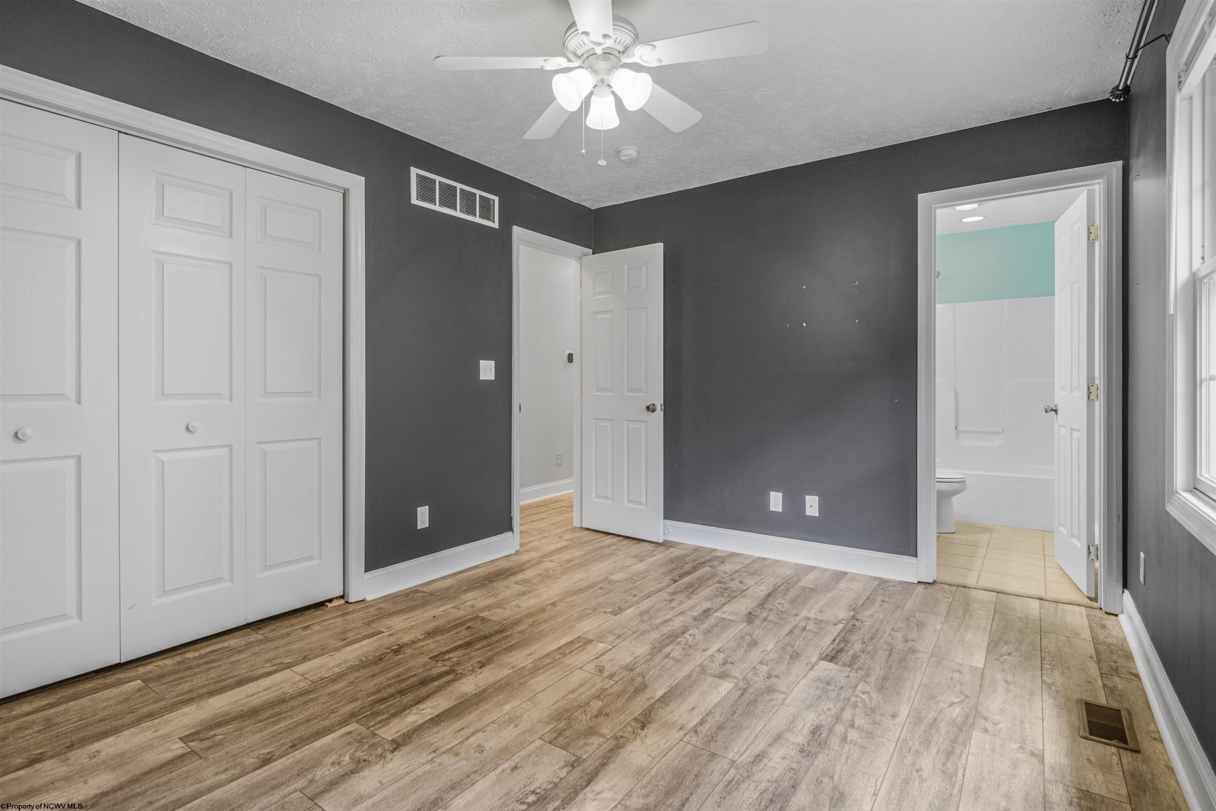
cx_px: 608
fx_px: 557
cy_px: 406
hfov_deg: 95.0
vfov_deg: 72.1
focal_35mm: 16
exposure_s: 1/40
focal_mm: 11
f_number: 7.1
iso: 400
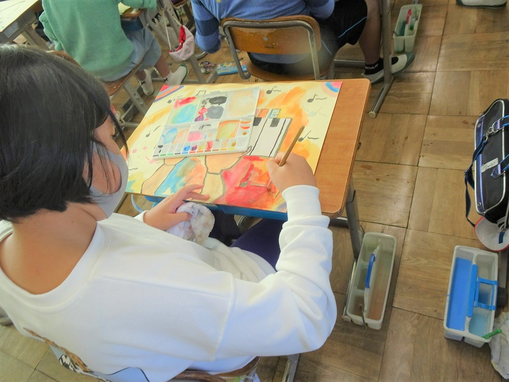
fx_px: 353
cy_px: 191
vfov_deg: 56.8
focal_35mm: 24
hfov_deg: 71.6
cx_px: 254
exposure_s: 1/40
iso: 80
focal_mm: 4.13
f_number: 3.5
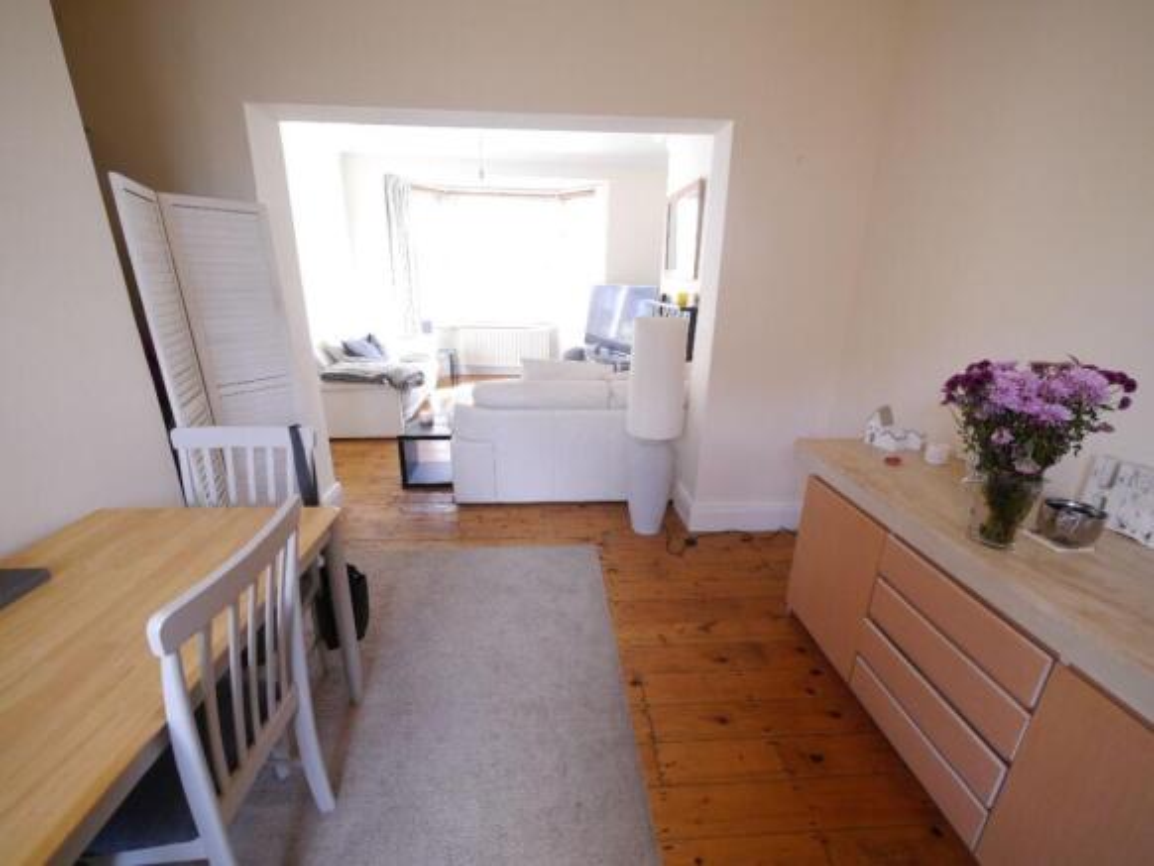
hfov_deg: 102.0
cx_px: 577
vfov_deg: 85.7
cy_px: 433
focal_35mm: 14
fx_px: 467
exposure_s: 1/40
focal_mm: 7
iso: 800
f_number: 4
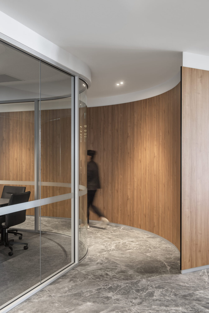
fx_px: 331
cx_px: 104
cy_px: 156
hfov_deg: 35.1
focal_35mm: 38
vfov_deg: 50.7
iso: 2500
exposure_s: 1/6
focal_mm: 38
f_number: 11
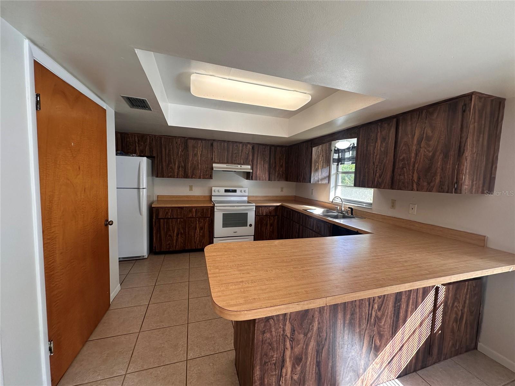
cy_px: 193
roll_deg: -2.0
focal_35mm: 14
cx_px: 258
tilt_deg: -4.2
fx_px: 208
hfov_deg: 102.1
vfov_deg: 85.7
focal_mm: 2.22
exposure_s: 1/120
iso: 200
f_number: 2.2
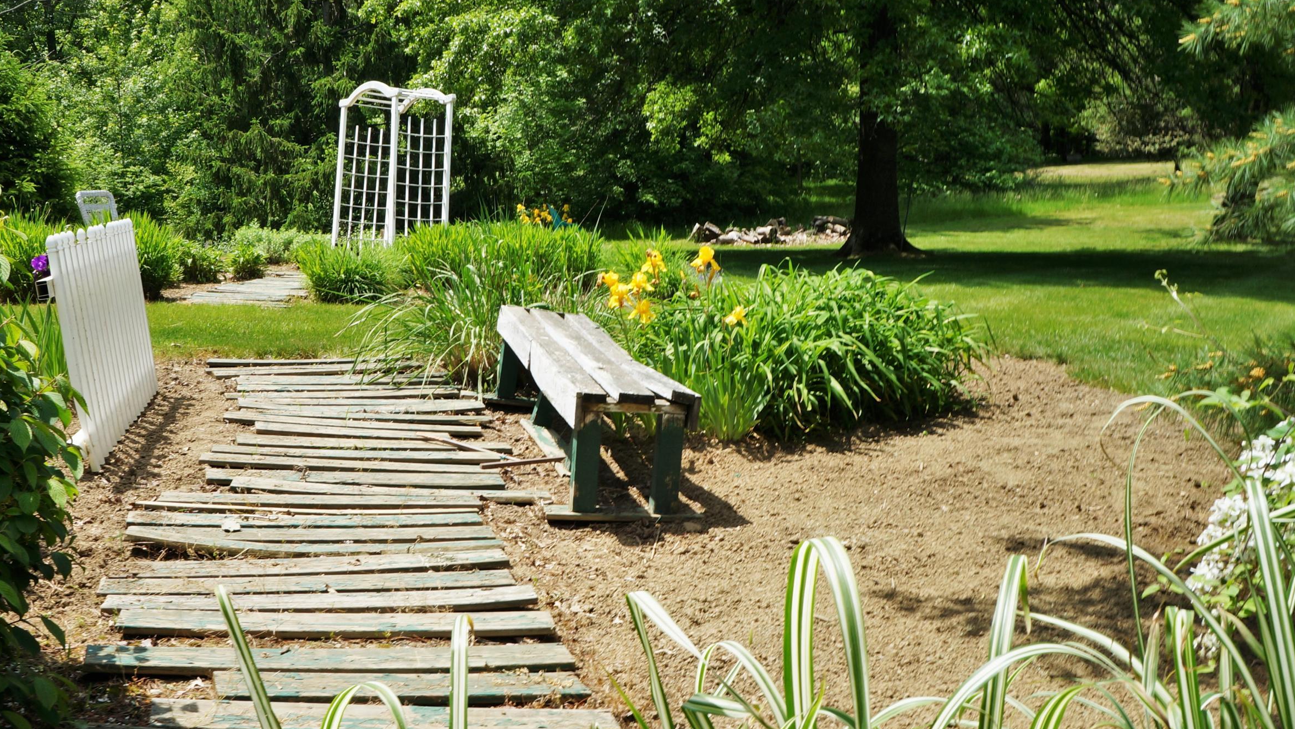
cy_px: 323
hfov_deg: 50.4
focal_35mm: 40
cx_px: 581
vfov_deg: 29.7
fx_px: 1373
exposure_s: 1/60
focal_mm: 20
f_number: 14
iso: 100
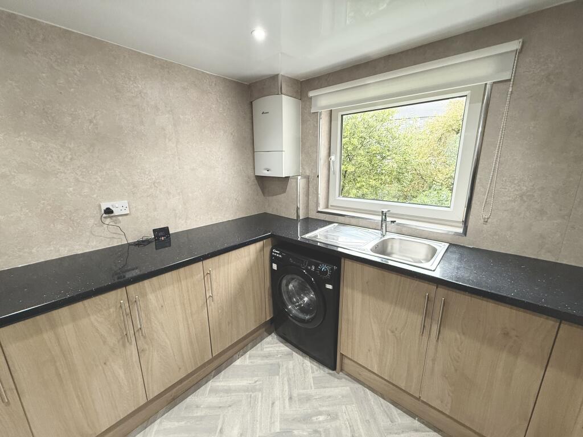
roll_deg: -0.3
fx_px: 236
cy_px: 218
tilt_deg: -13.8
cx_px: 292
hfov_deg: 102.1
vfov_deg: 85.7
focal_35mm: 14
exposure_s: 1/100
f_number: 2.2
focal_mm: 2.22
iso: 320
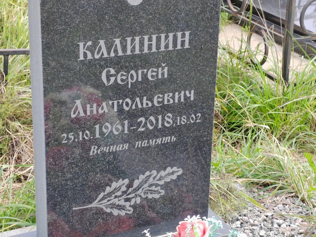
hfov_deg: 23.0
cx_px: 158
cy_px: 118
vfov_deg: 17.4
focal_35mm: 85
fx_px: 776
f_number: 1.9
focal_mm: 5.52
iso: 100
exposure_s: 1/210
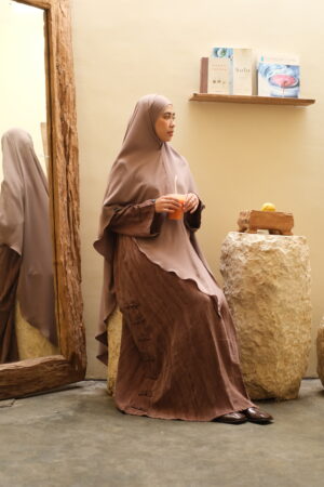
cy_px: 244
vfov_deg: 37.5
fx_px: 715
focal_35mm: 53
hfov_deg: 25.5
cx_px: 162
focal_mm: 35
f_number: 4
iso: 1600
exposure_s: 1/250
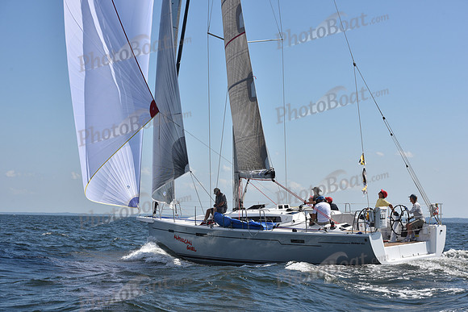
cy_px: 156
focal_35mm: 70
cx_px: 234
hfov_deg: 28.8
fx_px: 910
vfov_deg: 19.5
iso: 320
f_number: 9
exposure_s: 1/1250
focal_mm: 70
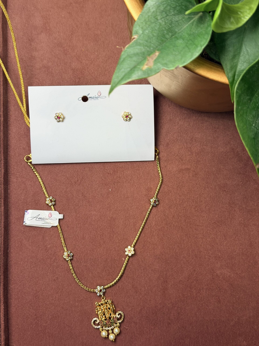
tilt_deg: -78.4
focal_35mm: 48
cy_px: 173
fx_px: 479
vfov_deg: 39.7
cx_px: 130
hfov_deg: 30.3
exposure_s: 1/120
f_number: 1.78
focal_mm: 6.76
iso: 50
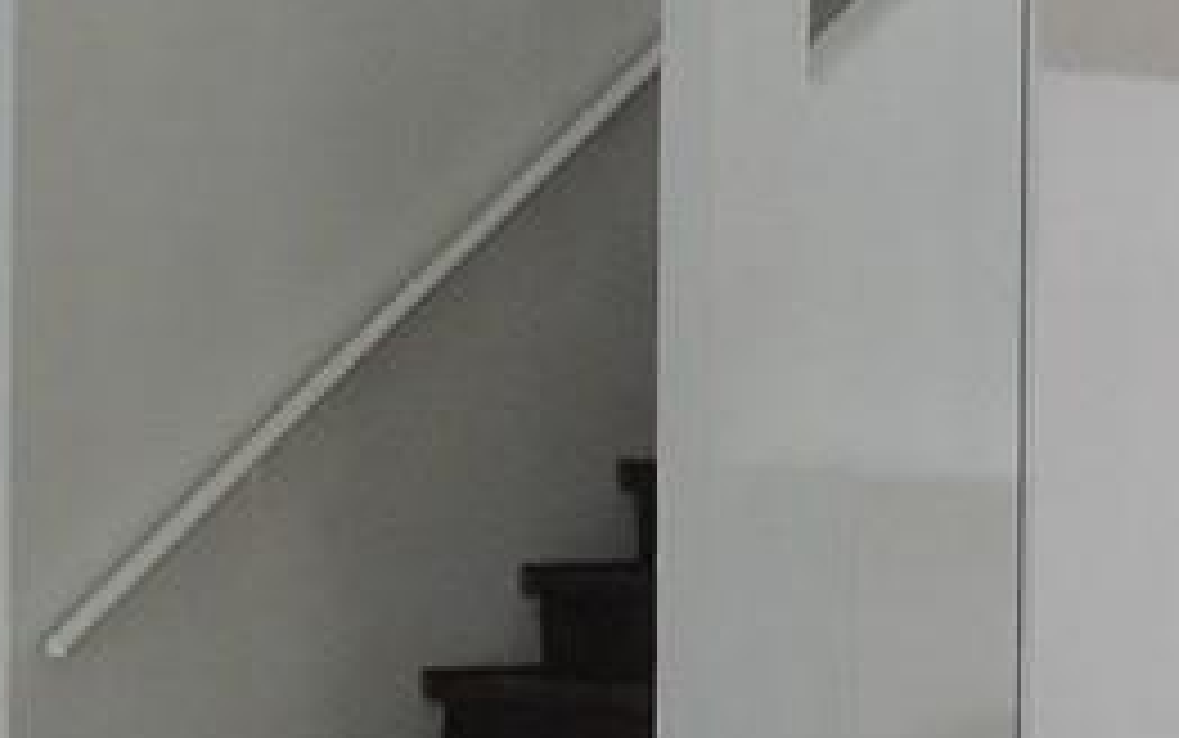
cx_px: 792
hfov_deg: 12.9
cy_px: 590
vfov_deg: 8.1
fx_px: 5208
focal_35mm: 162
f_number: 3.7
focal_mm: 4.5
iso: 140
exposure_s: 1/30
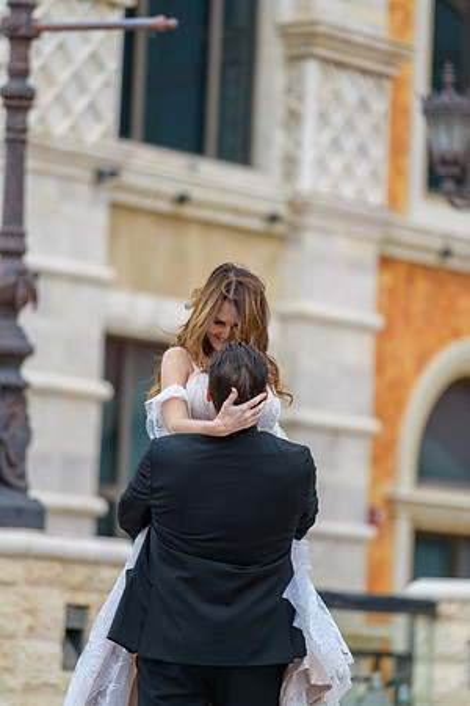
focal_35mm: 190
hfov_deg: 7.2
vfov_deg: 10.8
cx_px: 235
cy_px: 353
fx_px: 3721
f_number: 2.8
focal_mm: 190
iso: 400
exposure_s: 1/3200
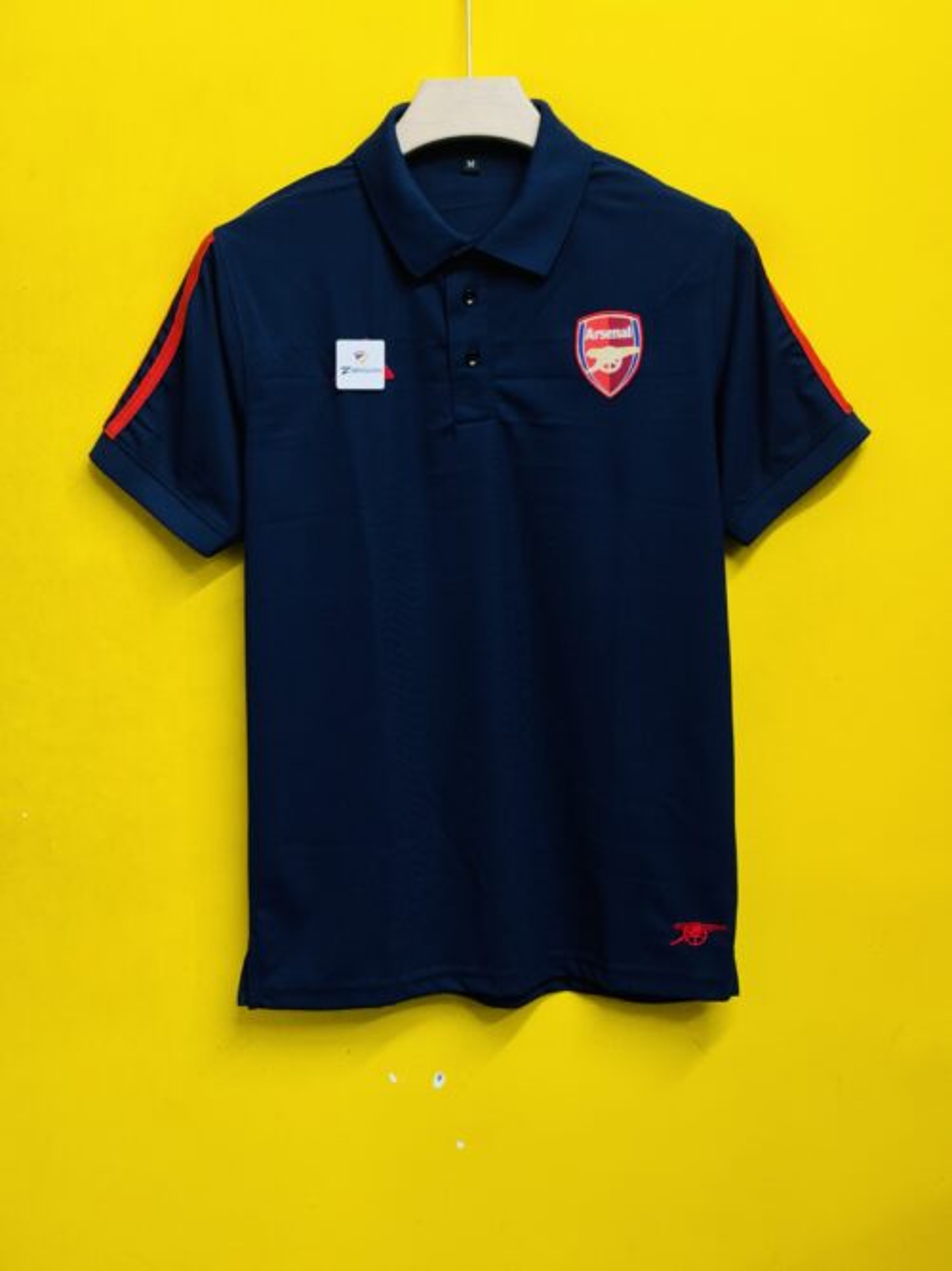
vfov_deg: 36.8
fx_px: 1907
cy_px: 636
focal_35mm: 52
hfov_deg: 28.0
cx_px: 476
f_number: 1.6
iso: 32
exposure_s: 1/50
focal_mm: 5.96
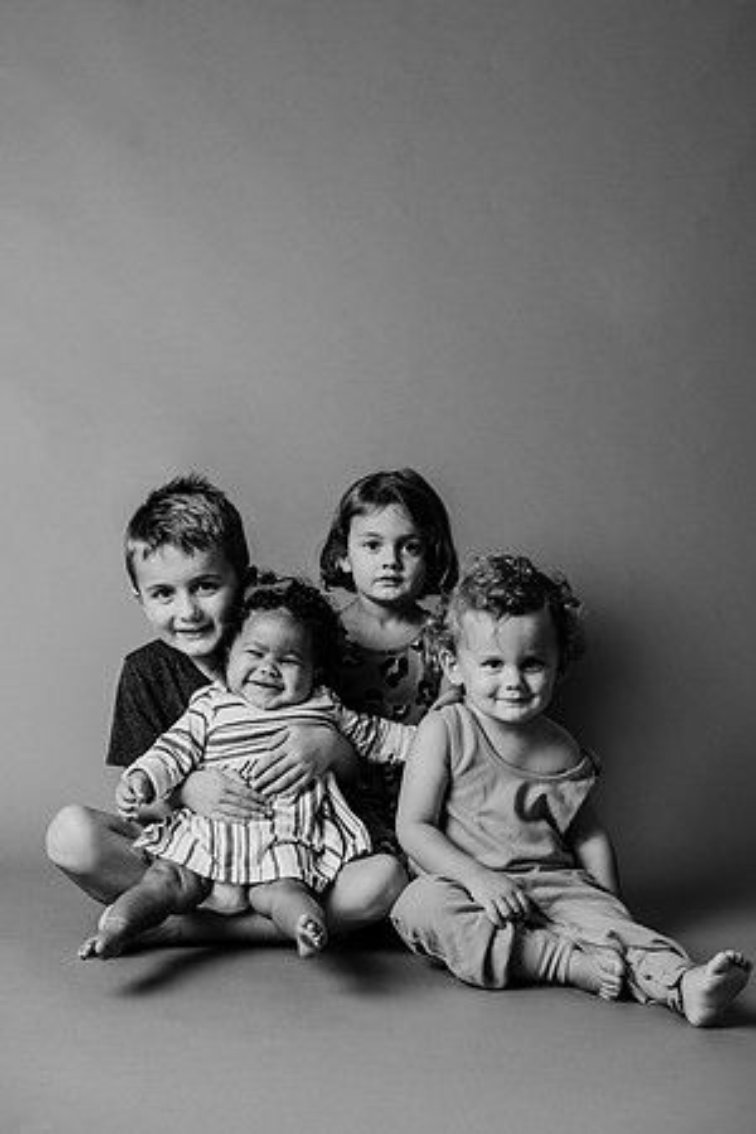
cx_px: 378
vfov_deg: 39.6
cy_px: 567
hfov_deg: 27.0
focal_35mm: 50
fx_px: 1575
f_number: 4
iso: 250
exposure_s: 1/160
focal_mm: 50
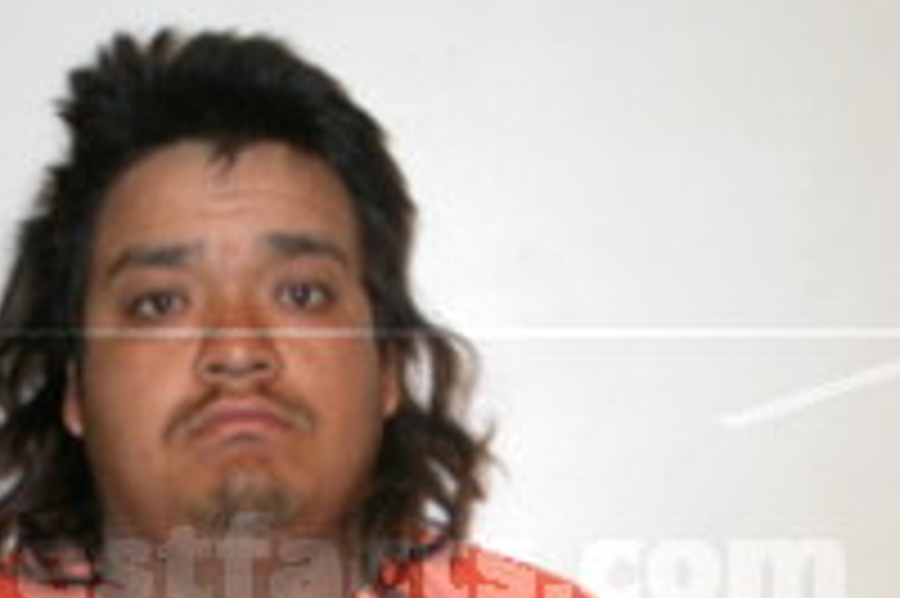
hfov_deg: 19.6
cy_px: 555
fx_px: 2598
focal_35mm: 104
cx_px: 331
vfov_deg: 13.0
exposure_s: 1/60.3
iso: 100
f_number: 3
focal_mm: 12
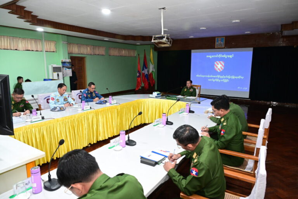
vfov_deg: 53.1
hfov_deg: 73.7
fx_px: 199
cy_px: 100
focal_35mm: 24
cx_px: 149
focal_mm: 24
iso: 2000
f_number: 5.6
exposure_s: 1/40
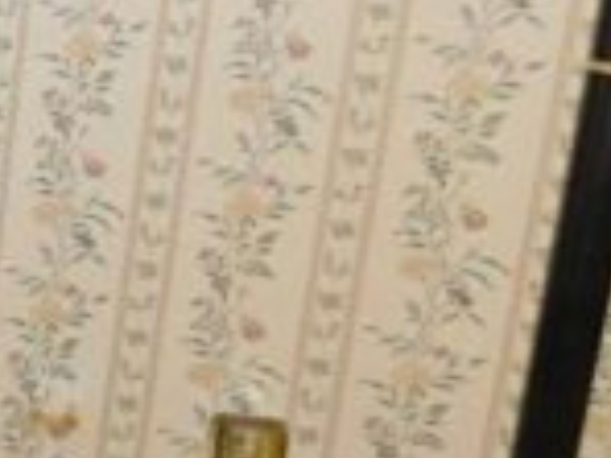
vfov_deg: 14.2
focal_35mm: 104
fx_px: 1836
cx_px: -702
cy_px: 215
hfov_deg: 14.6
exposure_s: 1/30
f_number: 3
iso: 200
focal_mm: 4.1
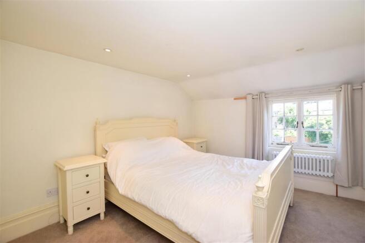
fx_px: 152
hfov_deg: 100.4
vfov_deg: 77.3
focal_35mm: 15
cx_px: 182
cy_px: 122
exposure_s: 1/160
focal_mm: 10
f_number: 6.3
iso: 400
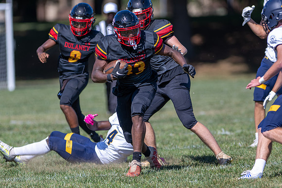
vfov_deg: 3.0
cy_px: 123
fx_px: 3554
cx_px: 151
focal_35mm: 454
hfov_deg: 4.5
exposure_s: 1/1600
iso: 110
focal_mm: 300
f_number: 2.8
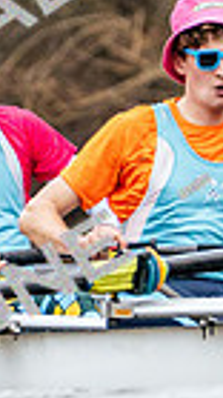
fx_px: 18356
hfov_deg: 0.7
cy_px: 202
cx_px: 49
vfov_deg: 1.2
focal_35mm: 1743
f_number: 6.3
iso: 4000
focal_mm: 400
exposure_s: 1/2000
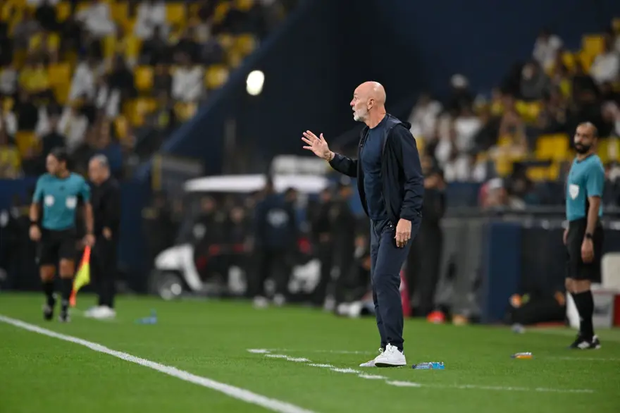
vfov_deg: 3.4
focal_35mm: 400
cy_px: 206
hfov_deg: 5.2
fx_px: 6886
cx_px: 310
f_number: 4
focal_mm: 400
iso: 1600
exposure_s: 1/2500
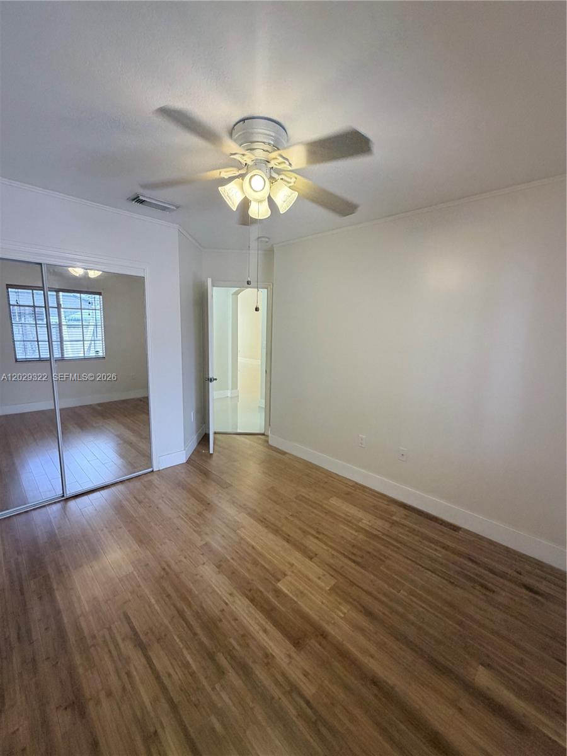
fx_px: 306
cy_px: 378
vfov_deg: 102.1
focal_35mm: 14
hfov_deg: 85.7
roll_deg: -3.1
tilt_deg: -8.4
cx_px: 284
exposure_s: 1/121
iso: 250
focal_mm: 2.22
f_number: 2.2
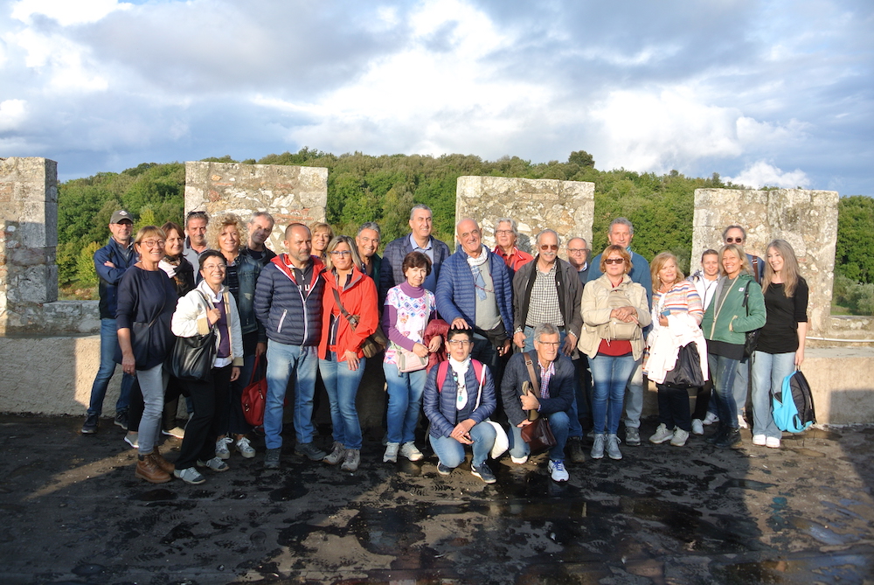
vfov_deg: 48.0
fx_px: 656
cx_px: 437
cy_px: 292
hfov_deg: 67.3
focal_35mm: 27
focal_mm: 10
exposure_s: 1/320
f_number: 4.5
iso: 100
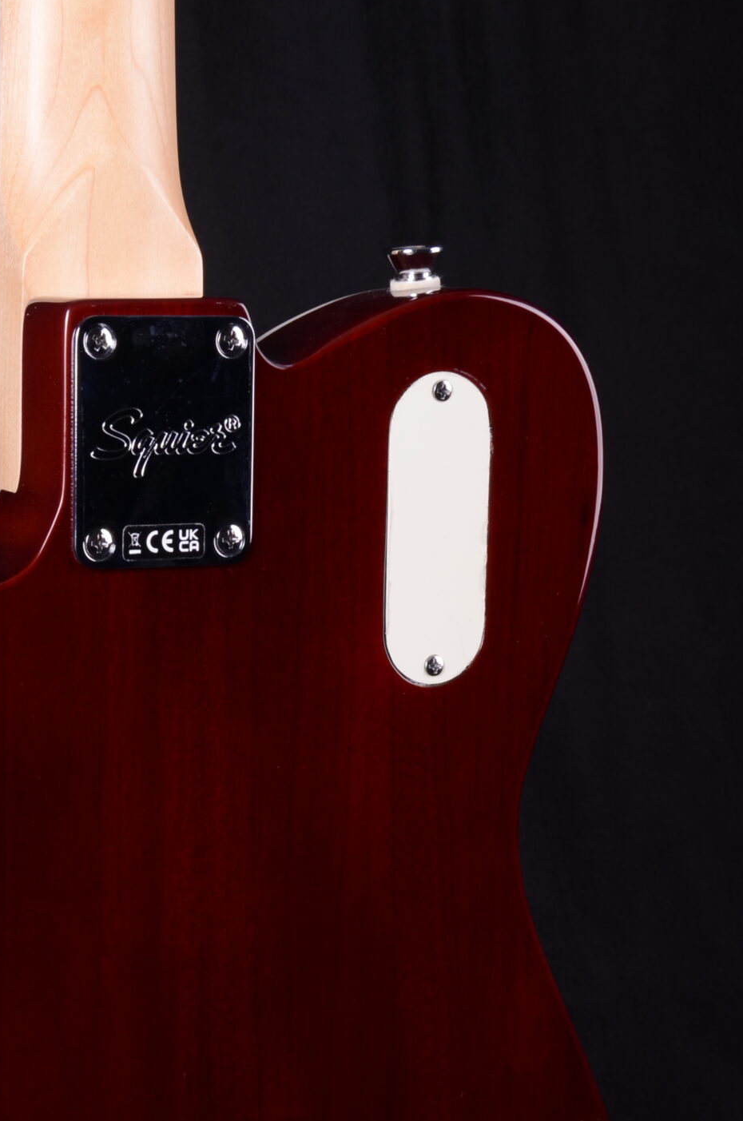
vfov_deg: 19.5
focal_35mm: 104
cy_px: 865
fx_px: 3232
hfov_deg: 13.0
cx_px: 105
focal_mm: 38
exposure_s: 1/200
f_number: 13
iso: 200
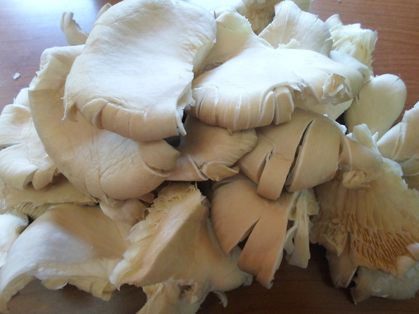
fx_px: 303
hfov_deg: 69.4
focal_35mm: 25
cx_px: 210
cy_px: 157
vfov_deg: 54.9
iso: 200
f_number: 2.5
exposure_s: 1/30
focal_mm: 4.5
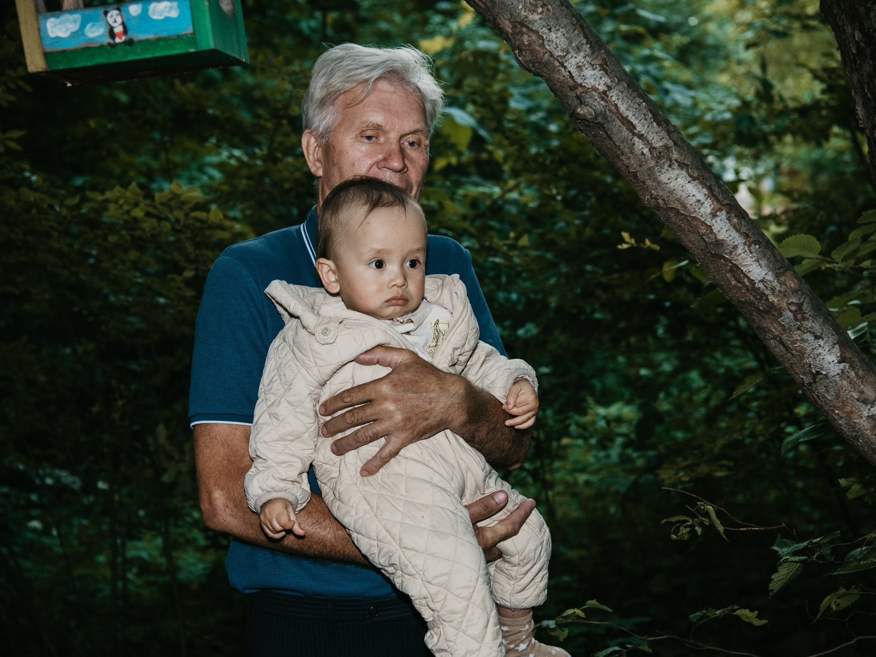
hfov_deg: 34.9
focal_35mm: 55
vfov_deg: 26.6
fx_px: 1392
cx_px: 450
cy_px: 329
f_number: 4
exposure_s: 1/160
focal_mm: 50
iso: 400
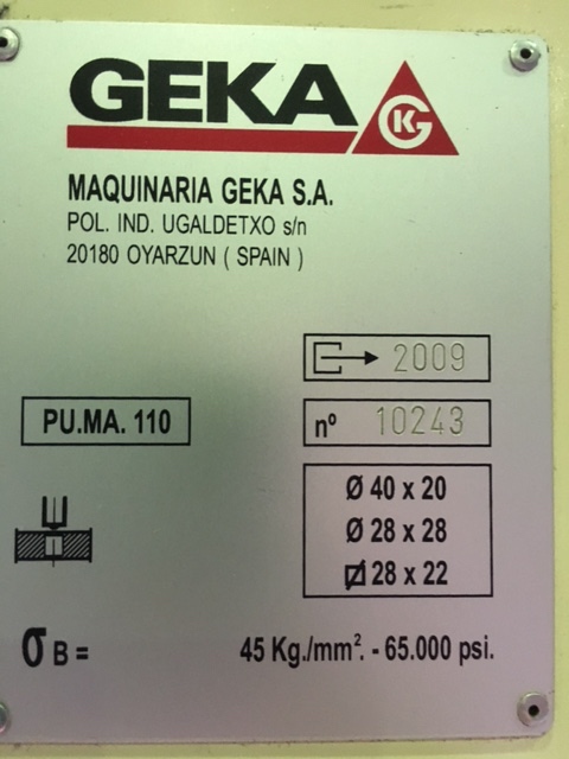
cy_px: 380
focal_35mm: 29
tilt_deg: +0.9
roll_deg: +1.2
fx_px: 636
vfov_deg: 61.7
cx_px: 284
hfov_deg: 48.2
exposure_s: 1/25
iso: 200
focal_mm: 4.15
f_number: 2.2
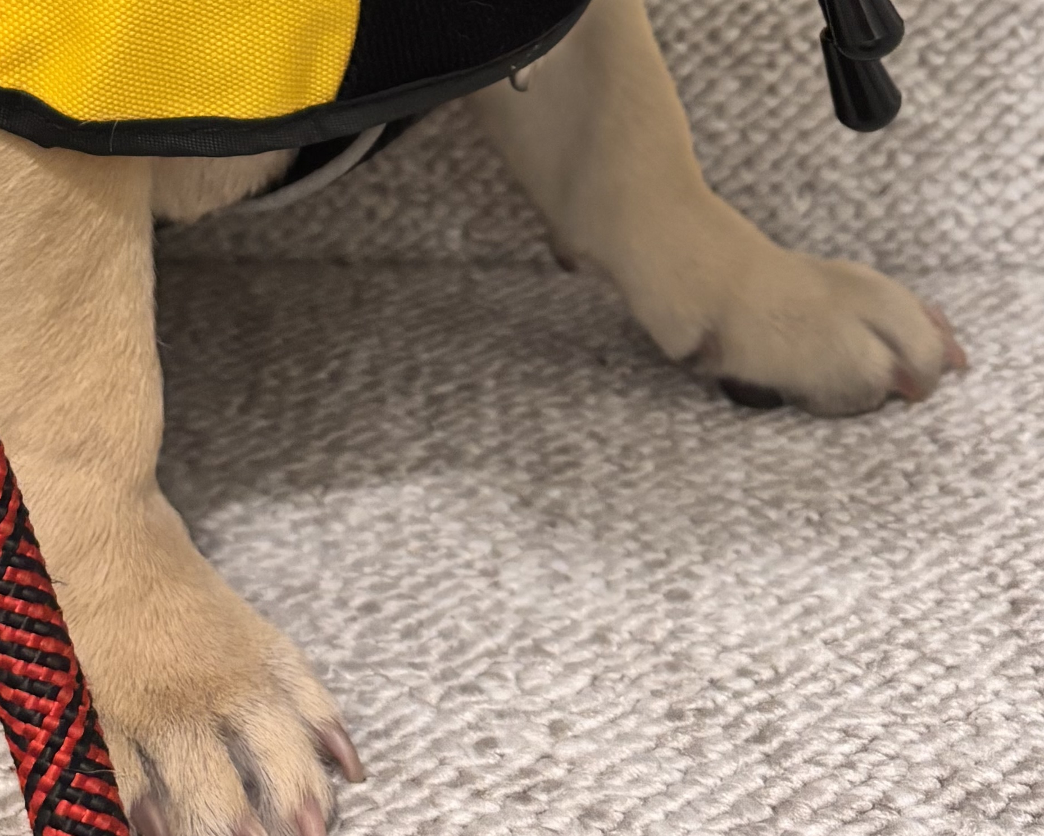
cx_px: 257
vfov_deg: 17.7
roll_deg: +2.1
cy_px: -401
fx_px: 2410
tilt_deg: -11.4
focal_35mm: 78
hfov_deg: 24.2
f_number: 1.6
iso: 320
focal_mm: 5.96
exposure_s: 1/60
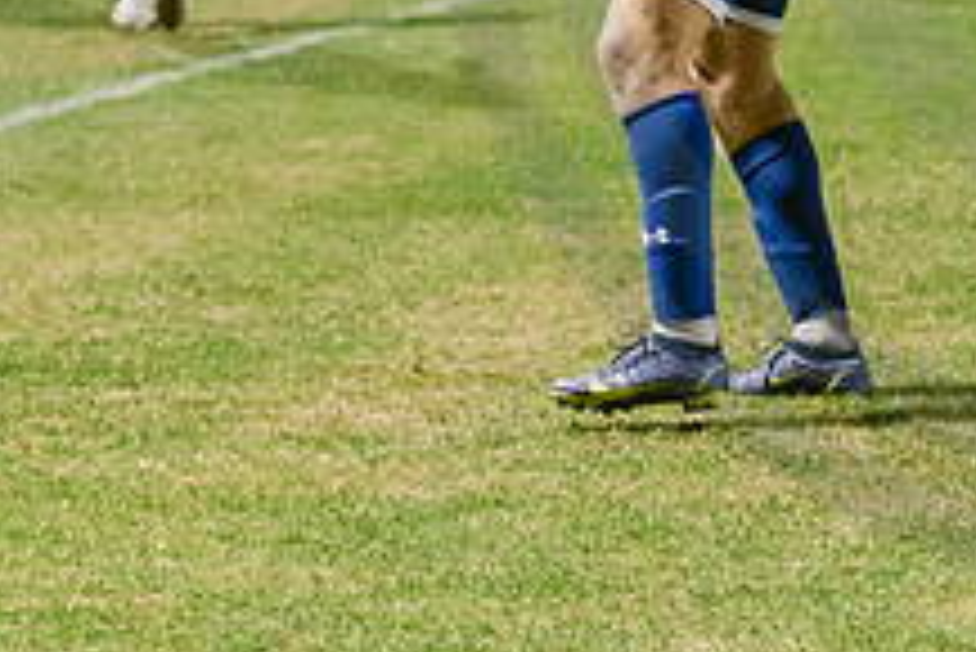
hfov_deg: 7.3
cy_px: -371
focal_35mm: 278
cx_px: 1148
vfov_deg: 4.9
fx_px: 7542
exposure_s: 1/160
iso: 1600
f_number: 2.8
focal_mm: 70
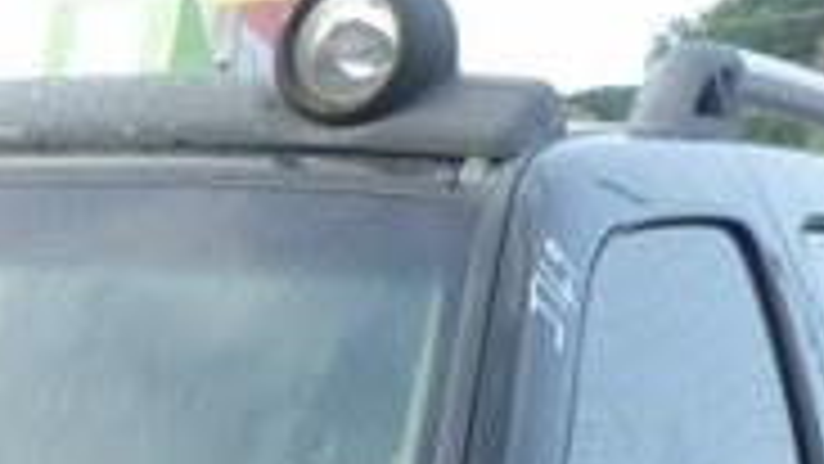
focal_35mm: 119
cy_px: 1221
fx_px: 2600
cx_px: -473
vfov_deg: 8.9
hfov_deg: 16.2
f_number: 3.2
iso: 80
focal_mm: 4.5
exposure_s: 1/125
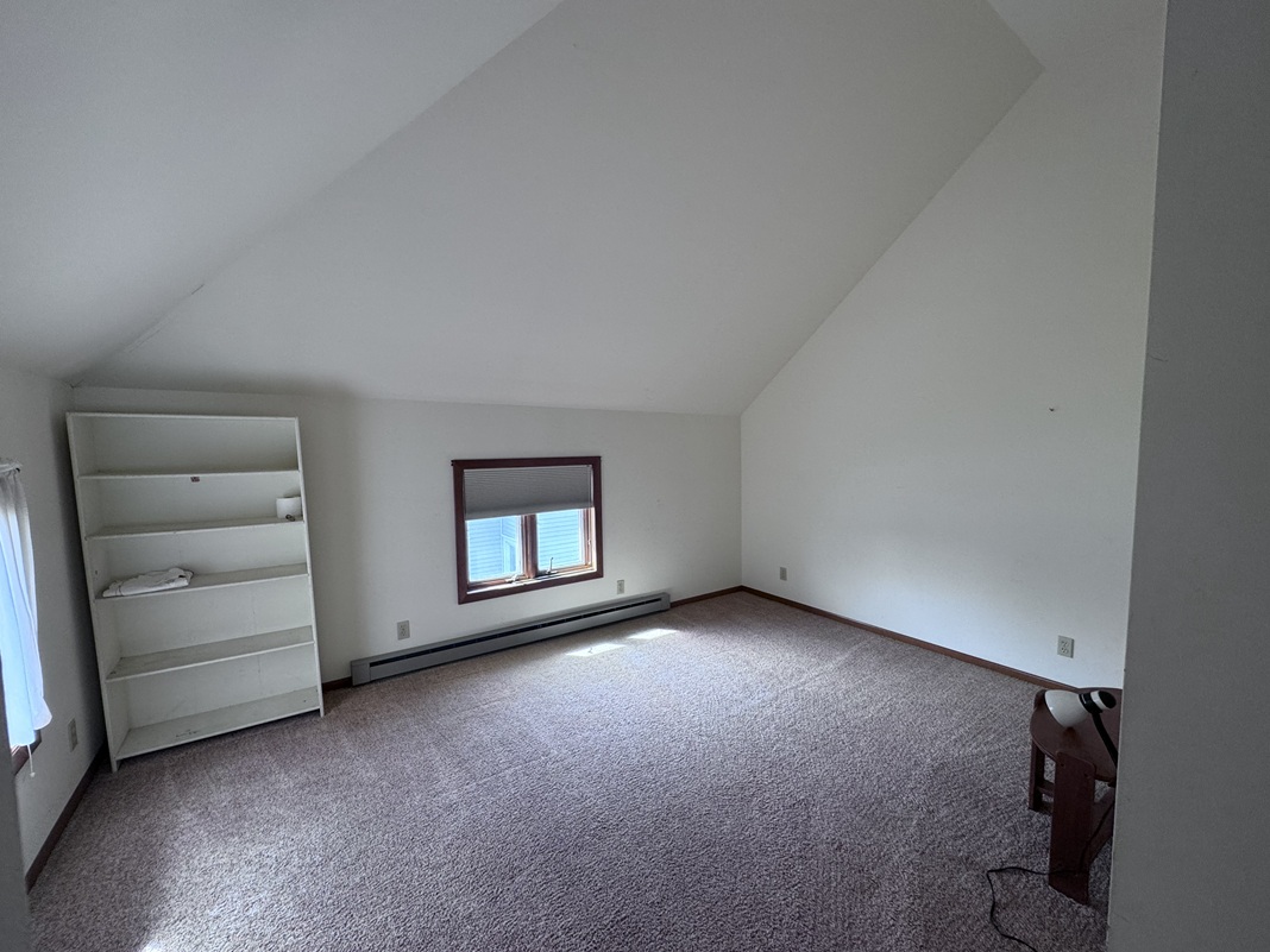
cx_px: 635
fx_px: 514
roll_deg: +0.5
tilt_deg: -4.5
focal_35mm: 14
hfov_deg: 102.1
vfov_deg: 85.7
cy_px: 476
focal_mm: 2.22
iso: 160
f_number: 2.2
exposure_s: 1/99
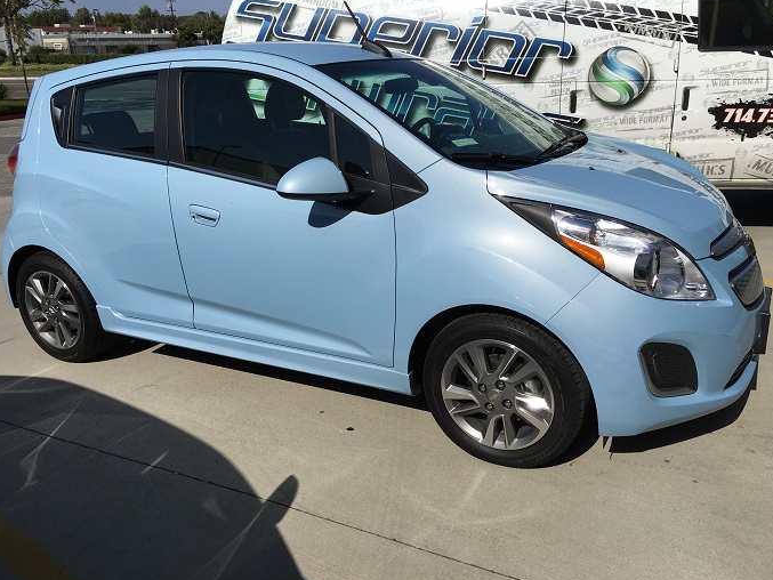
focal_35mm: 30
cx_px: 395
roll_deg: +1.1
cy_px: 289
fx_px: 670
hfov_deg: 59.9
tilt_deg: -21.2
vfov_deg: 46.8
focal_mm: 4.15
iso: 25
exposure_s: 1/3663
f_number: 2.2
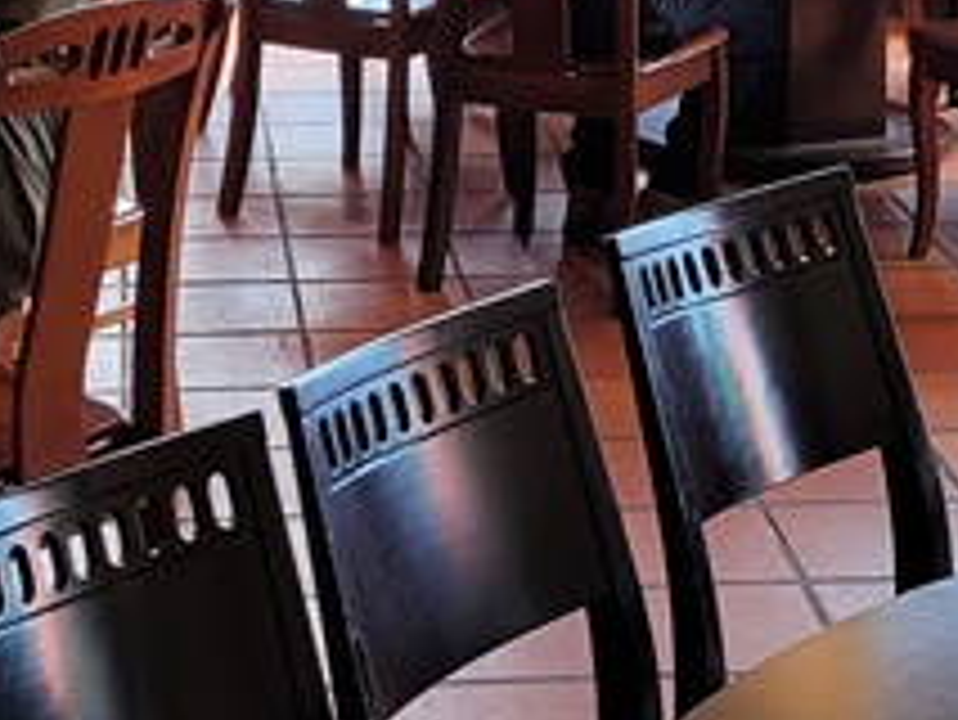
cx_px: 423
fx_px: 3378
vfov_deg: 11.2
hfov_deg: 16.1
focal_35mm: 122
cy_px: -644
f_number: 1.8
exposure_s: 1/120
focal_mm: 5.4
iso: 40
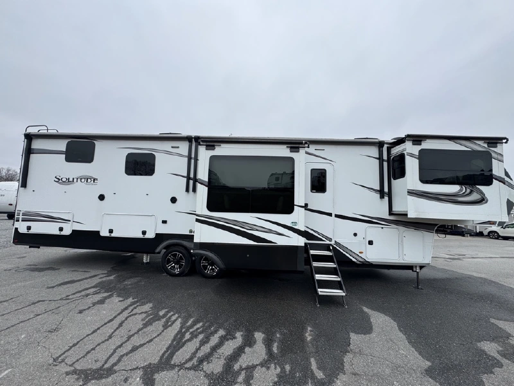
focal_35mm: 14
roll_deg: -2.2
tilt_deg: +4.8
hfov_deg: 102.1
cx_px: 257
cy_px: 193
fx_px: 208
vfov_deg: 85.7
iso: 50
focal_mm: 2.22
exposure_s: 1/605
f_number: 2.2
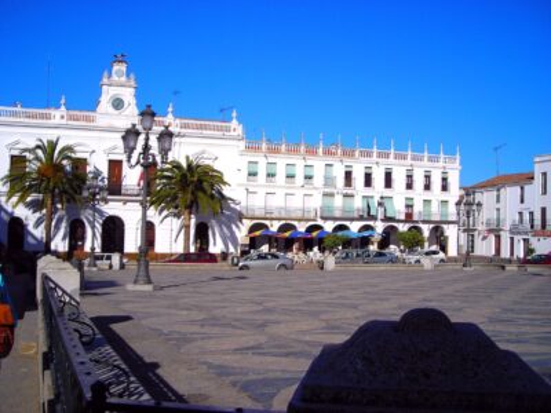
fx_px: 653
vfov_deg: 35.1
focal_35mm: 41
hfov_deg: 45.8
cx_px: 276
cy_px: 206
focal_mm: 6.8
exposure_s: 1/424
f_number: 6.6
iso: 50
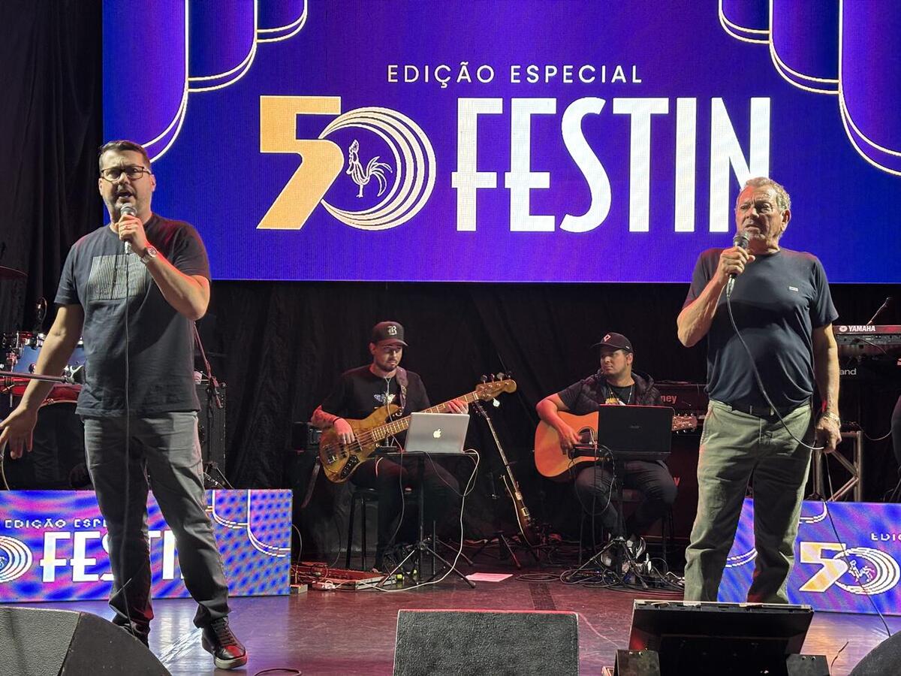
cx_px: 450
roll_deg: -0.7
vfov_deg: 28.0
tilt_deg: +4.1
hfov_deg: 36.8
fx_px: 1353
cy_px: 338
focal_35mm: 52
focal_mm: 5.96
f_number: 1.6
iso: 160
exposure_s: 1/35
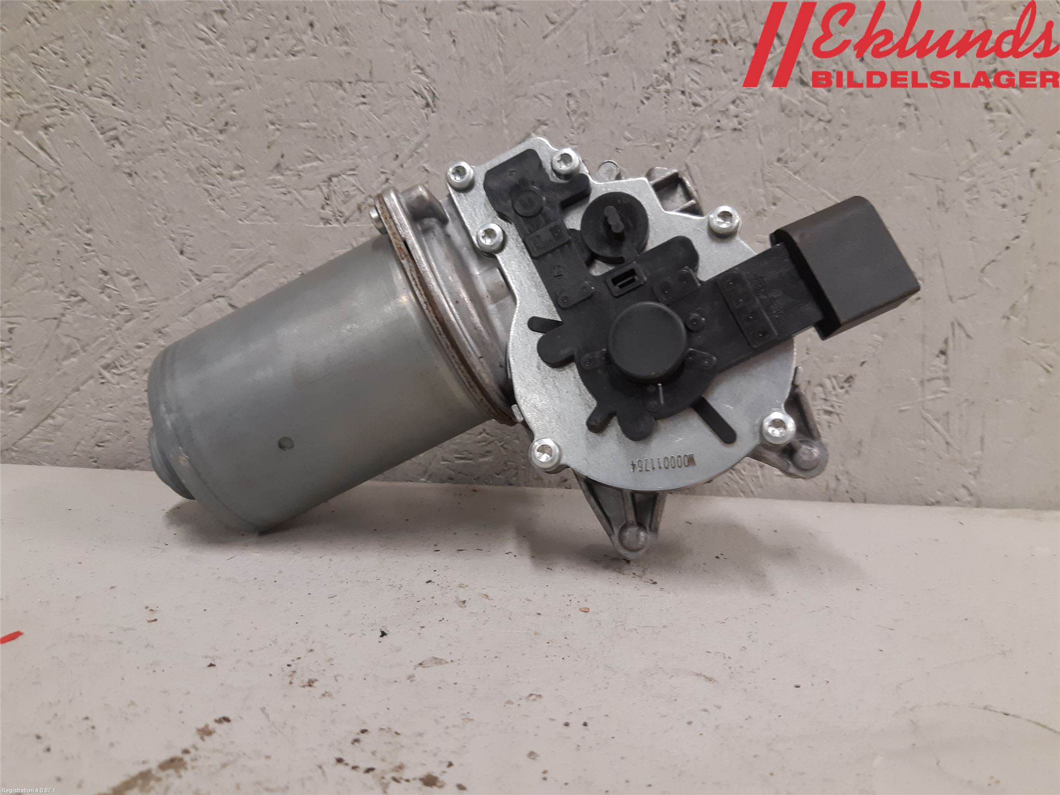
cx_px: 530
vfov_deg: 53.1
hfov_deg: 67.3
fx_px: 796
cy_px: 398
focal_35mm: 26
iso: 160
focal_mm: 3.93
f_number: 1.7
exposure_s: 1/50
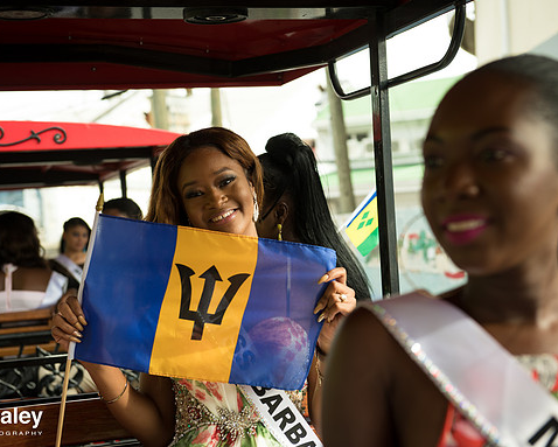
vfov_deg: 23.2
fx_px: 1091
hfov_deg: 28.7
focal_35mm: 66
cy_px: 225
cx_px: 277
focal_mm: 58
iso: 160
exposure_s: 1/200
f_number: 4.5
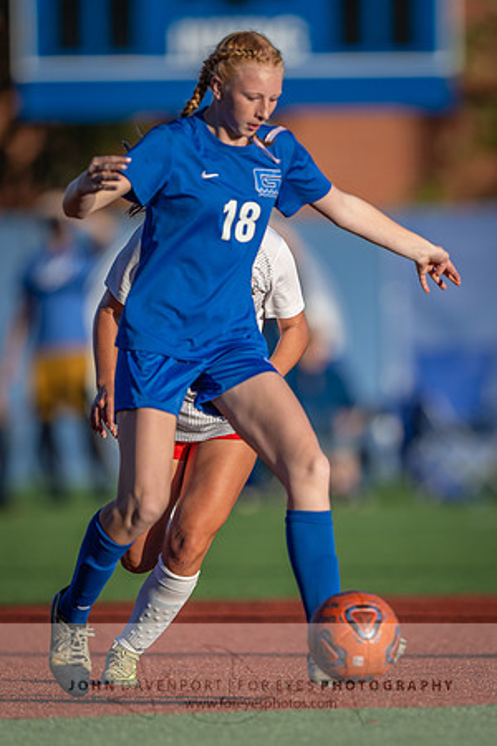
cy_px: 414
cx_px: 362
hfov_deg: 2.1
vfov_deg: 3.1
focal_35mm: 670
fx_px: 13880
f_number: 2.8
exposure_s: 1/2000
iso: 125
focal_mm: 400
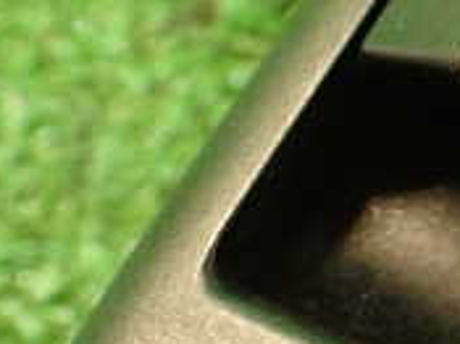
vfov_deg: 13.4
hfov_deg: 16.6
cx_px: 649
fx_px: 1461
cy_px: 150
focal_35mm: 110
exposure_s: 1/30
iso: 500
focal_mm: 5.79
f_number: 2.4
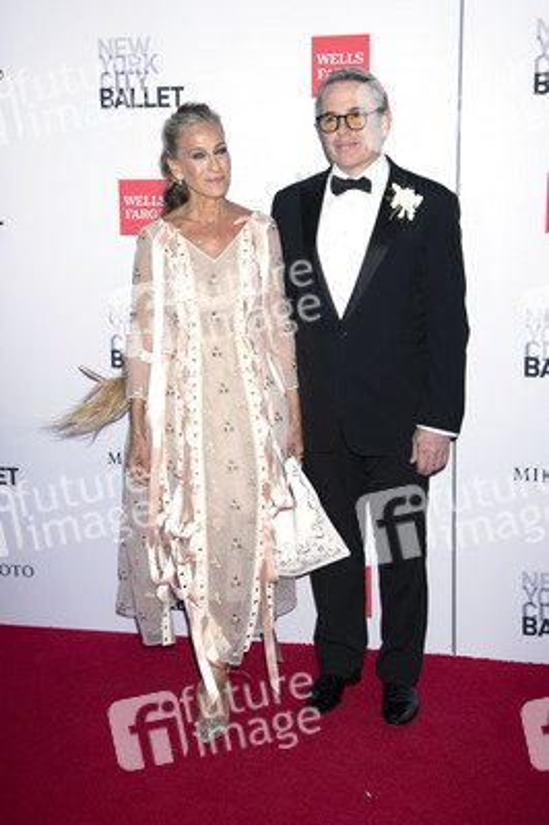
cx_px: 274
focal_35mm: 46
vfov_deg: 42.8
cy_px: 412
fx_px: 1054
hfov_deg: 29.2
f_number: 5.6
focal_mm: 46
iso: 640
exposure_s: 1/200
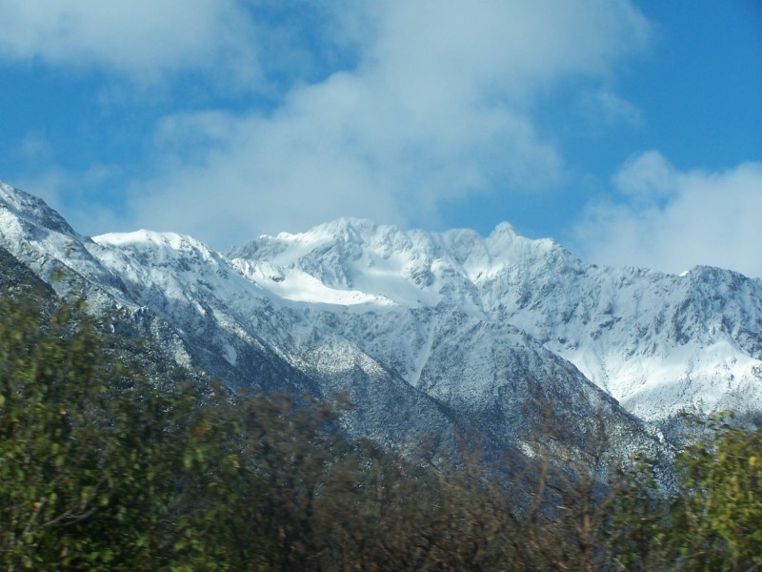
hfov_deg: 15.4
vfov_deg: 11.6
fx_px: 2818
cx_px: 381
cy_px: 286
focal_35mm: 128
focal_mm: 21.2
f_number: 4.5
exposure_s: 1/750
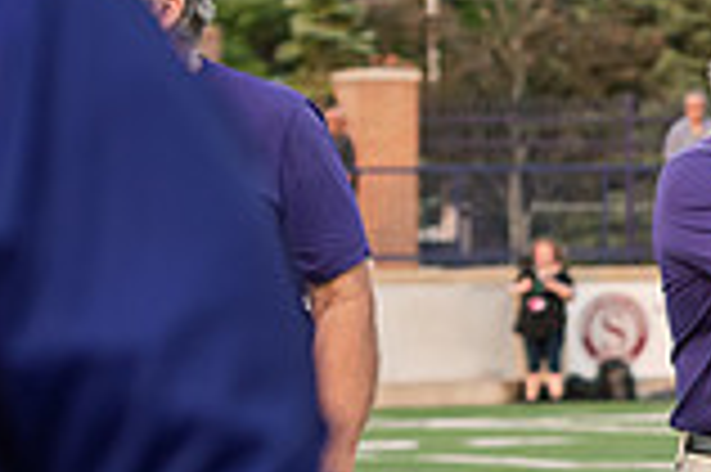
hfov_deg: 6.0
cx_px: 1292
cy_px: 411
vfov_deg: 4.1
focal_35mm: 338
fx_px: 6668
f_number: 4.5
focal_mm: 92
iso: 800
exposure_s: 1/640
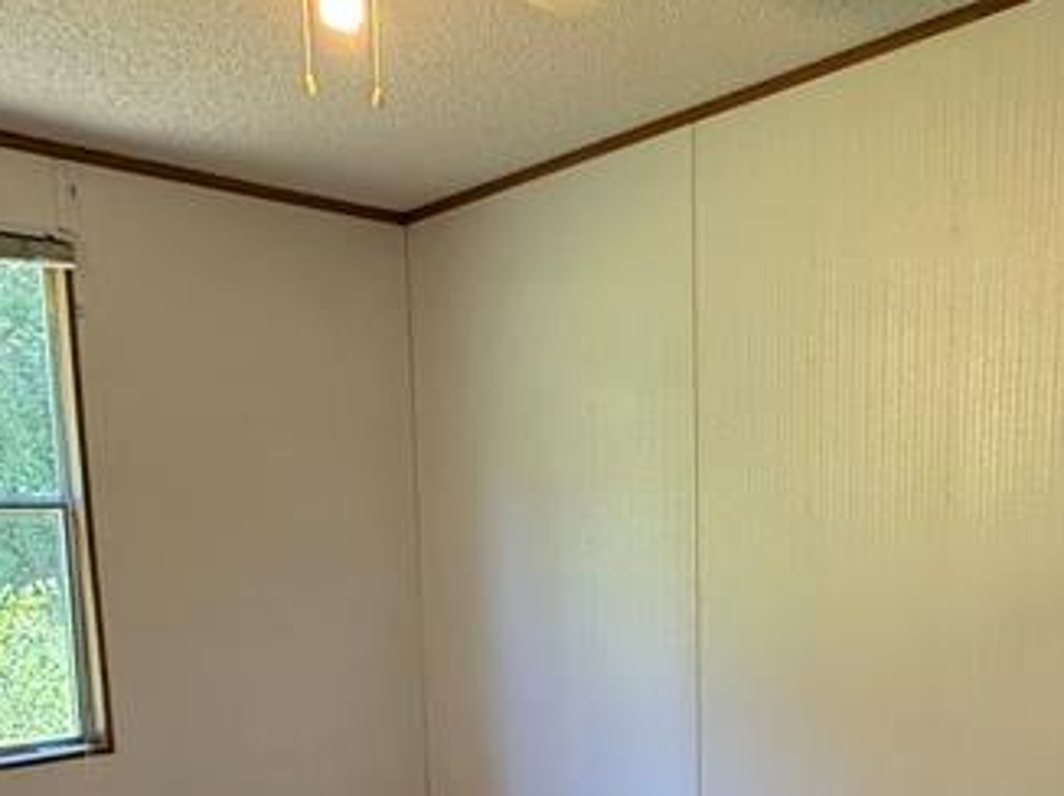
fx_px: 1351
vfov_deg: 31.2
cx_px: 764
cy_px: 727
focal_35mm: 44
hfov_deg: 42.0
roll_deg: -0.7
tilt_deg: -9.6
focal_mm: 2.22
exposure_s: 1/99
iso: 250
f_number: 2.2
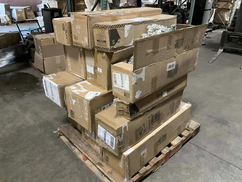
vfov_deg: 48.2
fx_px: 203
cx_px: 121
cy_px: 91
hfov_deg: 61.7
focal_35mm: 29
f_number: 1.8
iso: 400
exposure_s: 1/30
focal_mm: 3
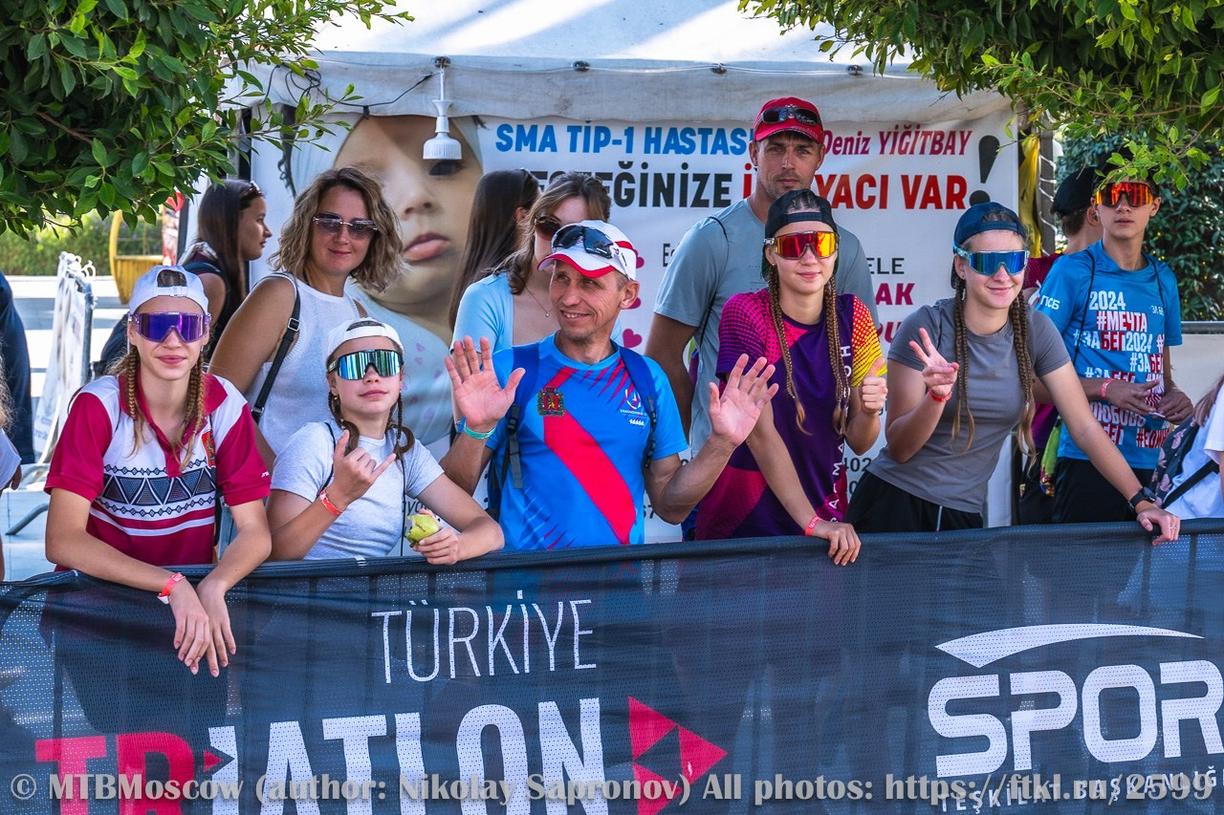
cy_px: 408
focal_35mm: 105
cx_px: 612
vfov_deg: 13.0
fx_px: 3569
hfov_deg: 19.5
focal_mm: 70
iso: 200
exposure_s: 1/100
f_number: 7.1
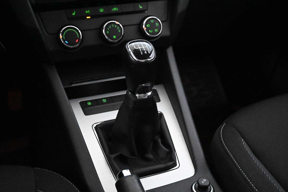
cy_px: 96
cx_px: 144
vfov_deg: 31.9
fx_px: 336
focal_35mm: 42
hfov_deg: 46.4
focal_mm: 28
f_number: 4.5
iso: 16000
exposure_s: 1/50
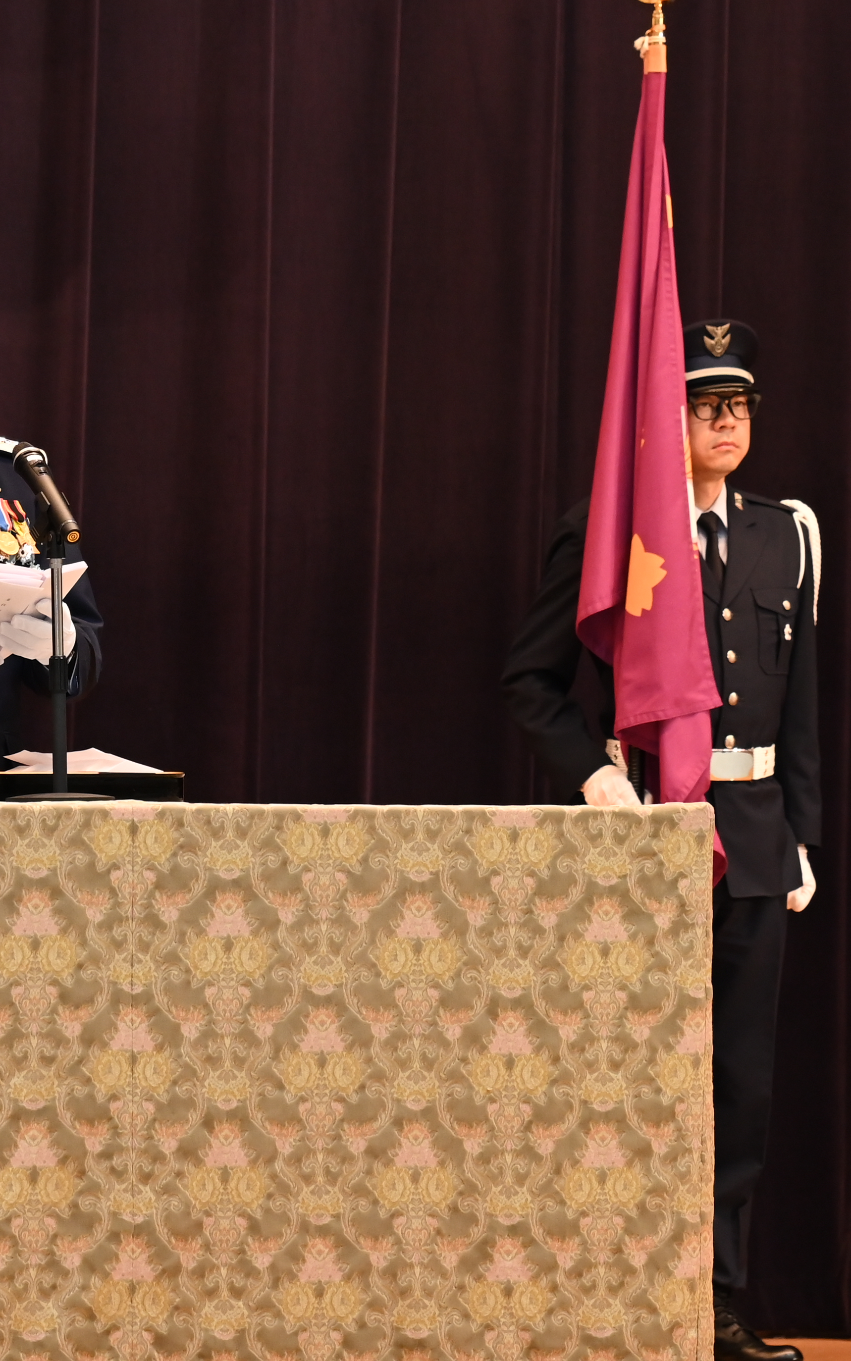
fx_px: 9980
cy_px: 491
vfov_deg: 7.8
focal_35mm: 269
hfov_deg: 4.9
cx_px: 299
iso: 1600
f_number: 4
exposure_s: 1/200
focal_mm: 120
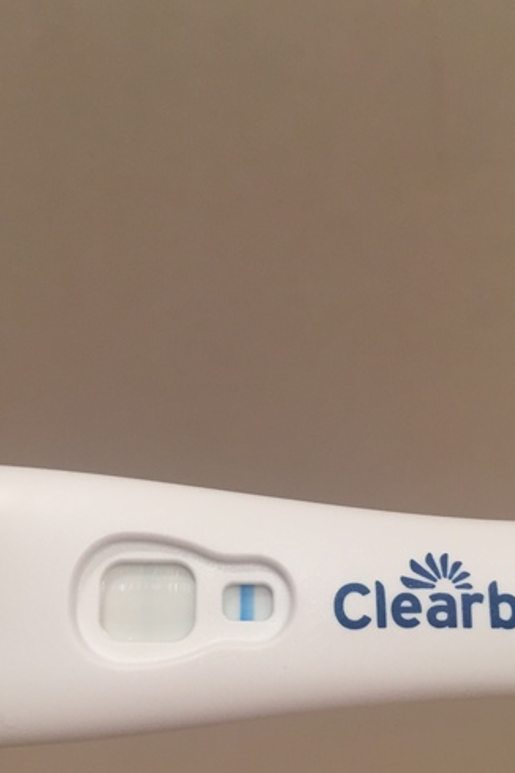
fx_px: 794
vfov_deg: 51.6
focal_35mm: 37
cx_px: 235
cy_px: 454
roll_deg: -8.6
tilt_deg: -44.9
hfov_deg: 35.9
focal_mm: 4.15
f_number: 2.2
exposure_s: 1/33
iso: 50
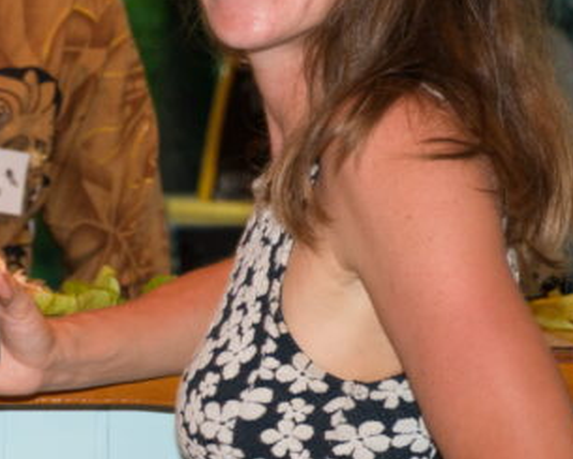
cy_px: 183
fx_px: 4816
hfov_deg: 6.7
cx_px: -167
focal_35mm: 284
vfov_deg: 5.4
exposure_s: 1/25
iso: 400
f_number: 5.3
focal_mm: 90
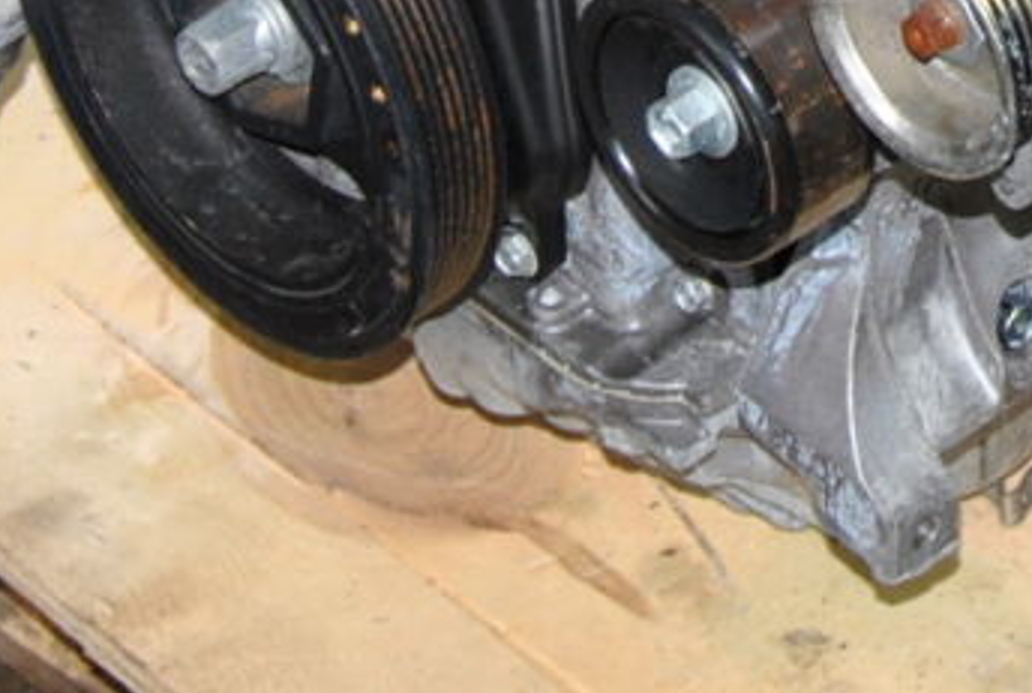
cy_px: -772
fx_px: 6406
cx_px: 1182
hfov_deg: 9.1
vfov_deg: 6.0
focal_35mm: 223
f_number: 7.1
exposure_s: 1/200
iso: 400
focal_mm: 32
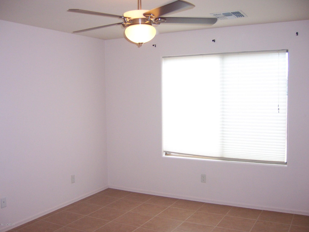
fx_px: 321
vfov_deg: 39.7
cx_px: 154
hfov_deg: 51.4
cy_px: 116
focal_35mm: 36
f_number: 2.8
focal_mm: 6.2
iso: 125
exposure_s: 1/60
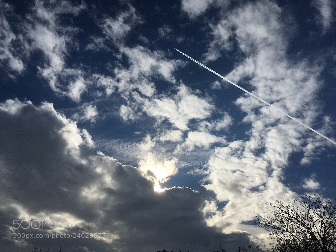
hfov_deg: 61.7
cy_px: 126
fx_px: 281
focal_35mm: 29
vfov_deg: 48.2
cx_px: 168
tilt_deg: +29.4
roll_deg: +0.6
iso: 25
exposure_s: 1/6993
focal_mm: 4.15
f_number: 2.2
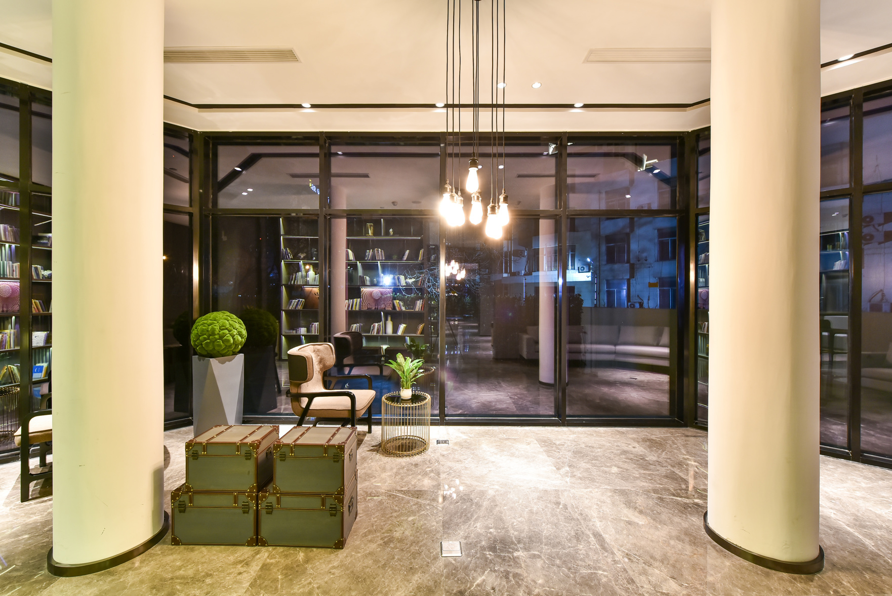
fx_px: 347
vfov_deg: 81.3
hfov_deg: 104.2
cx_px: 446
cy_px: 298
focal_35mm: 14
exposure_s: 1/2
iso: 320
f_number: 9
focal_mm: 14
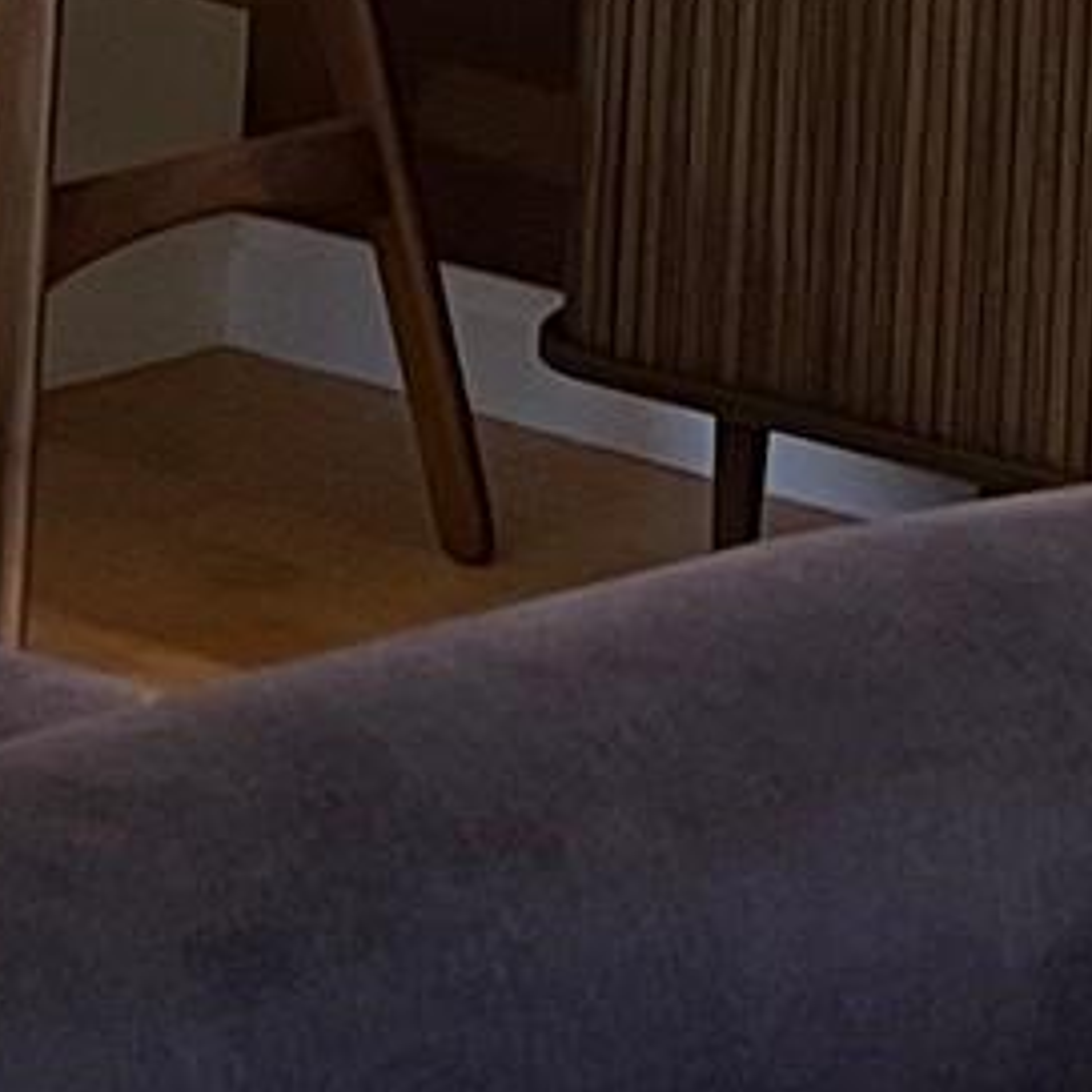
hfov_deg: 9.9
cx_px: 1481
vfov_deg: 9.5
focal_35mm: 173
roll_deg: -3.1
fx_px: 6174
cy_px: -1056
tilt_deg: -1.6
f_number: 1.5
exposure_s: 1/40
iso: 400
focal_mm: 5.7
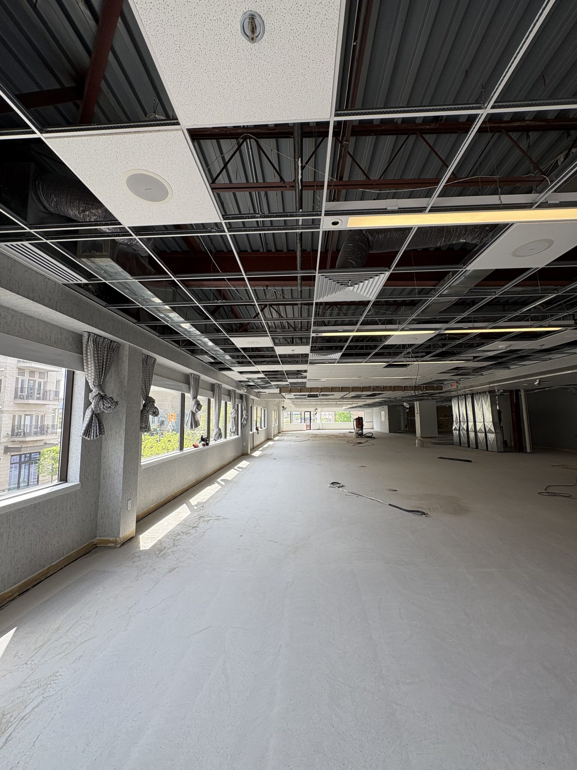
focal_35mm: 14
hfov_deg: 85.7
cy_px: 385
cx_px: 288
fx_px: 311
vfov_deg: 102.1
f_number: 2.2
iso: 40
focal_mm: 2.22
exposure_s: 1/184
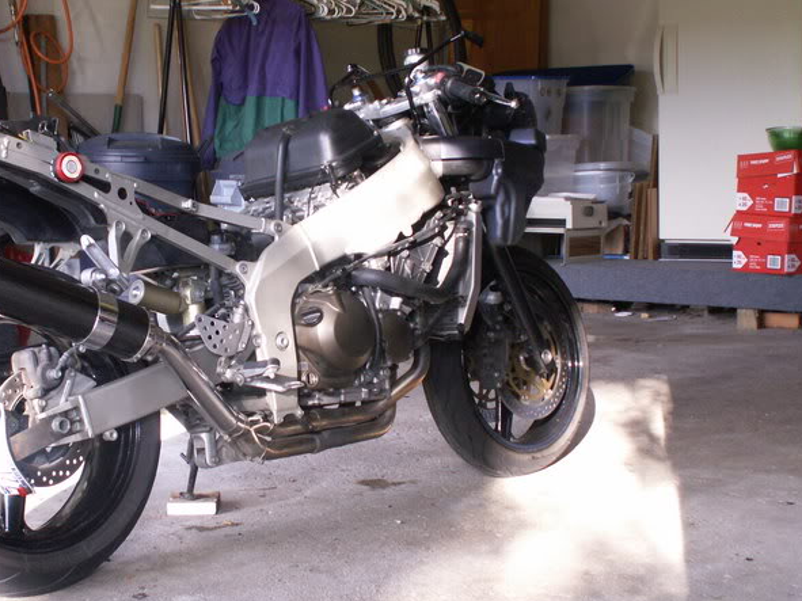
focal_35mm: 65
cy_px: 319
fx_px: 1506
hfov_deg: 29.7
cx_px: 288
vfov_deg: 22.6
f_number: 3.2
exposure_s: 1/40
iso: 125
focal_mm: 8
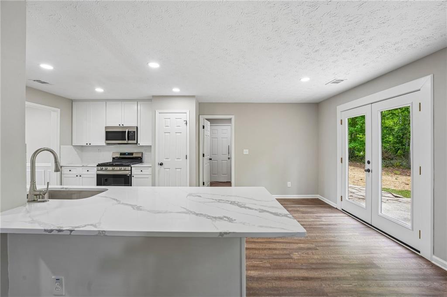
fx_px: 174
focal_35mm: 14
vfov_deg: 81.1
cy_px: 148
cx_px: 224
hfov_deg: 104.3
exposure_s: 1/15
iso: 320
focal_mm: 14
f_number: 8
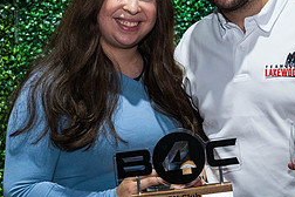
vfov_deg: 11.9
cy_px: 73
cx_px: 200
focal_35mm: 115
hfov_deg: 17.7
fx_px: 942
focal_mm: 50
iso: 3200
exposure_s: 1/160
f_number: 5.6
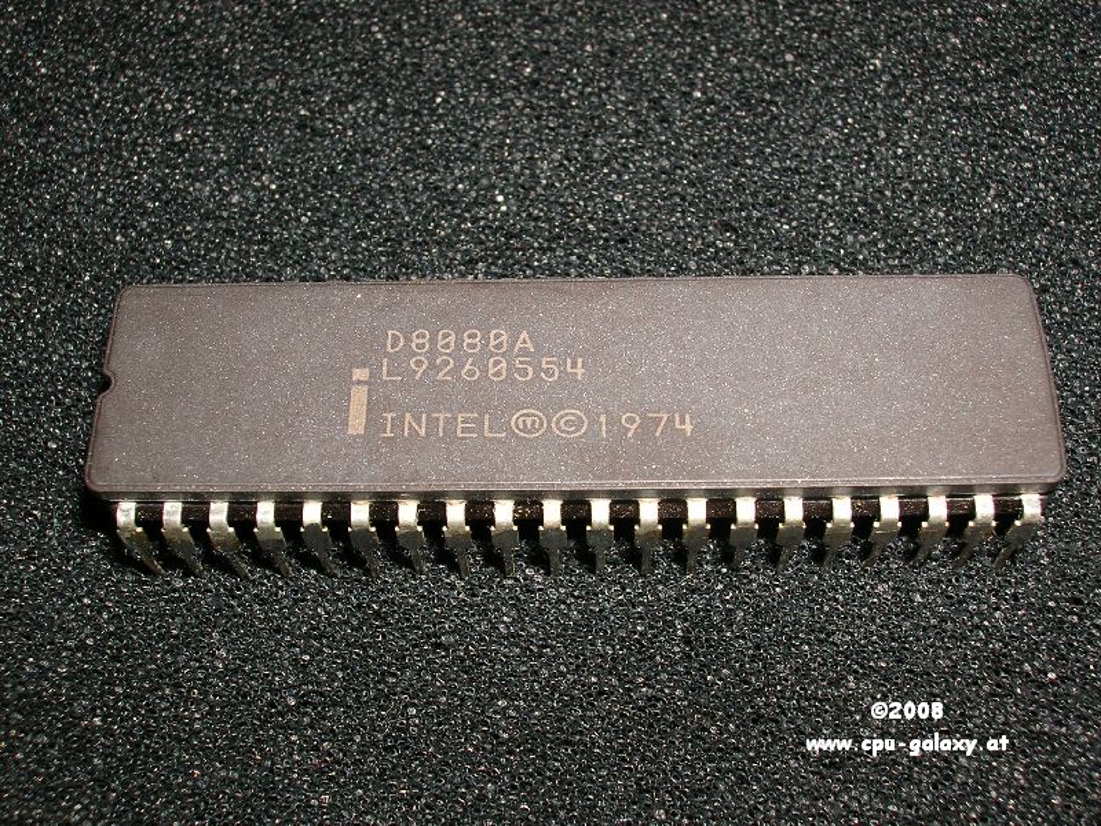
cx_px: 550
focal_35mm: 46
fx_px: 1463
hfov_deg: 41.2
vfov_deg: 31.5
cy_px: 413
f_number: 5.4
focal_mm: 7.7
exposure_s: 1/60.1
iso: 50
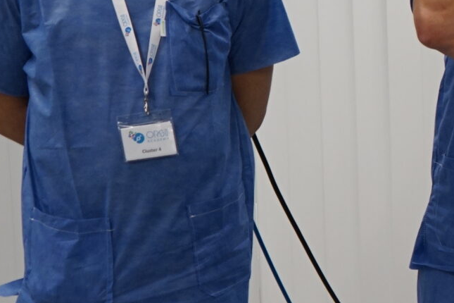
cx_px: 716
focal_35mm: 123
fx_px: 1551
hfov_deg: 15.2
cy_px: 239
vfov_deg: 11.1
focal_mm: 31
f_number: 4
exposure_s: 1/160
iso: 800
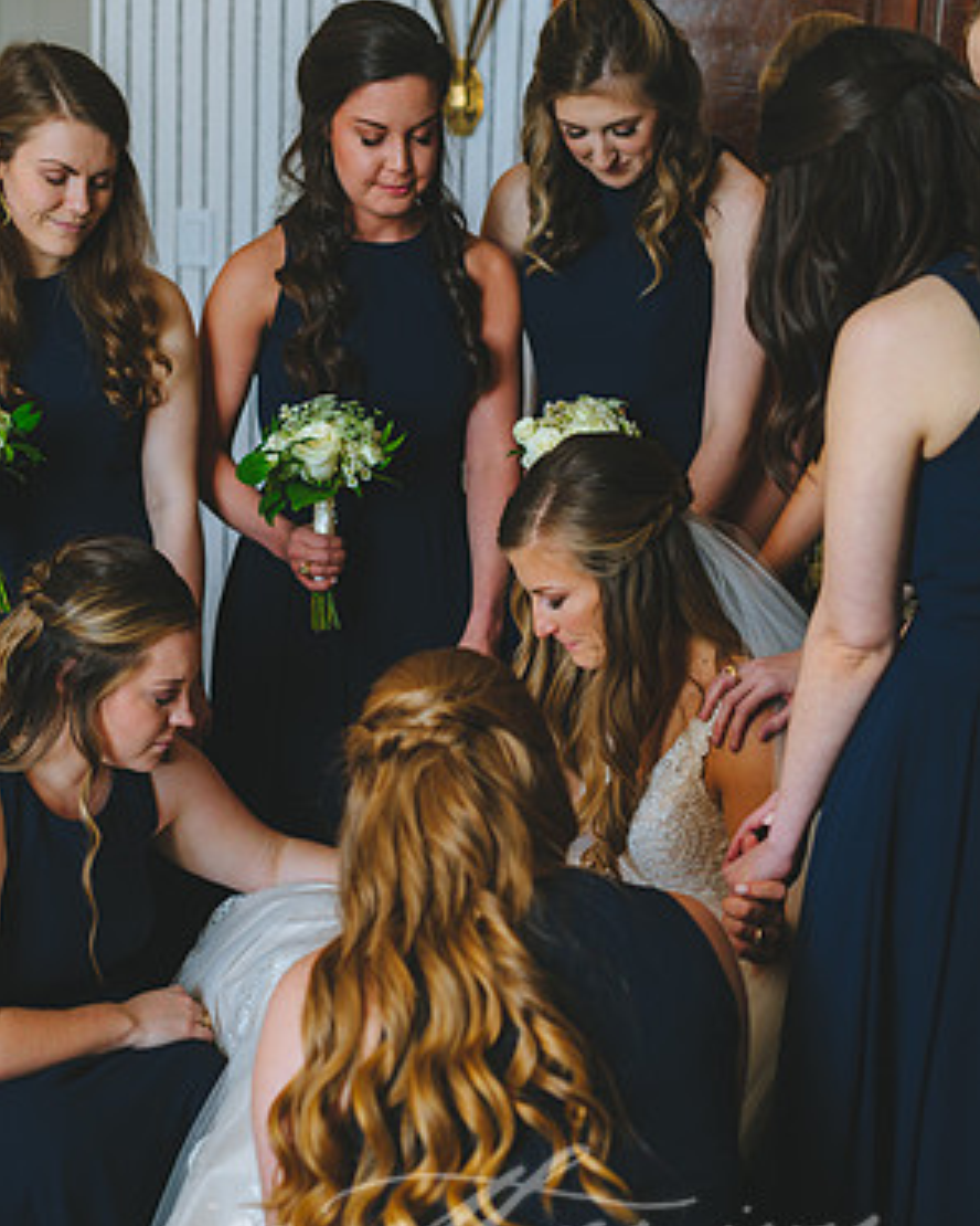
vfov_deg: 33.0
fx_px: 2067
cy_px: 633
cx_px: 492
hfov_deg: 26.7
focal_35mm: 57
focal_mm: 50
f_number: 3.5
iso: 500
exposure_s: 1/200
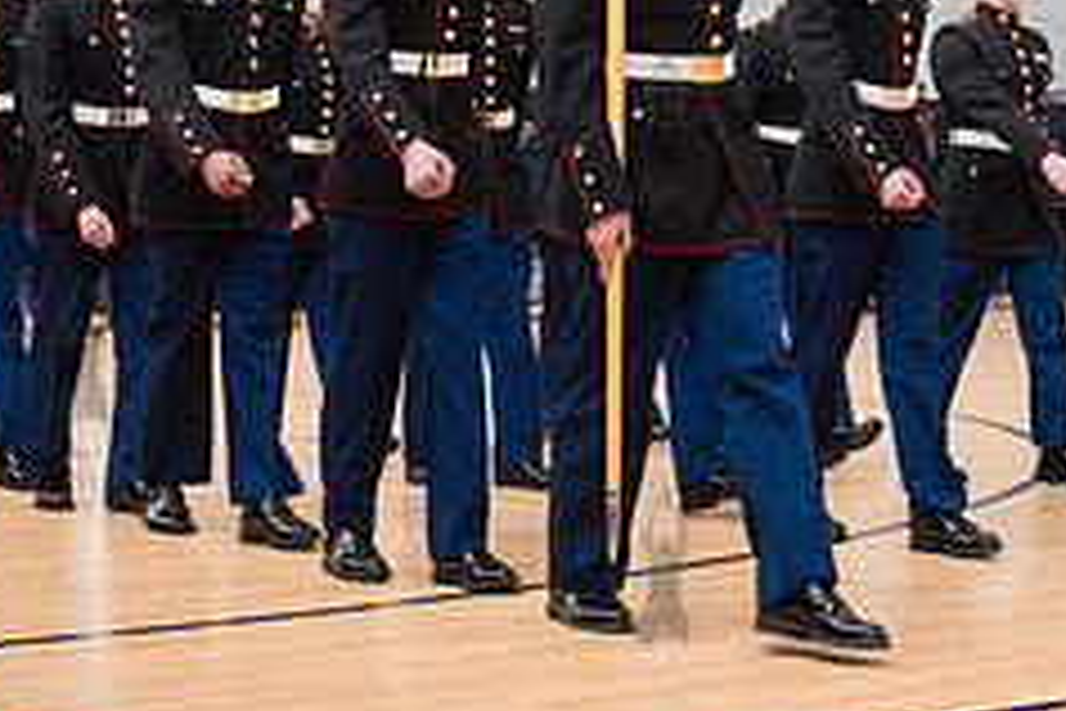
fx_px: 2754
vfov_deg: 14.6
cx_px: 661
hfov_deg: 21.9
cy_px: 128
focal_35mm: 93
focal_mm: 38
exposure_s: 1/250
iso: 2000
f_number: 4
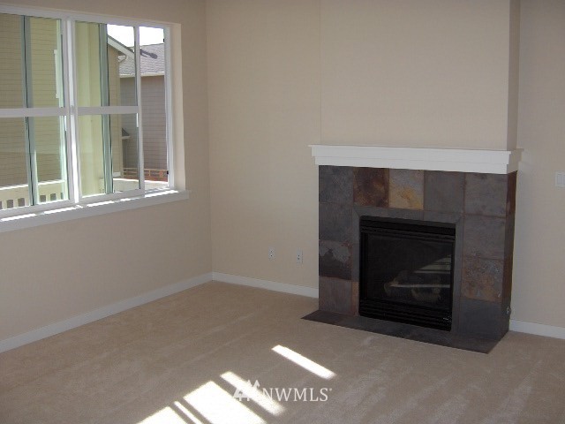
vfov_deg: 36.8
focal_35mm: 39
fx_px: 637
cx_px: 282
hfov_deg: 47.9
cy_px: 212
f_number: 2.8
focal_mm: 8
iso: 100
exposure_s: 1/325
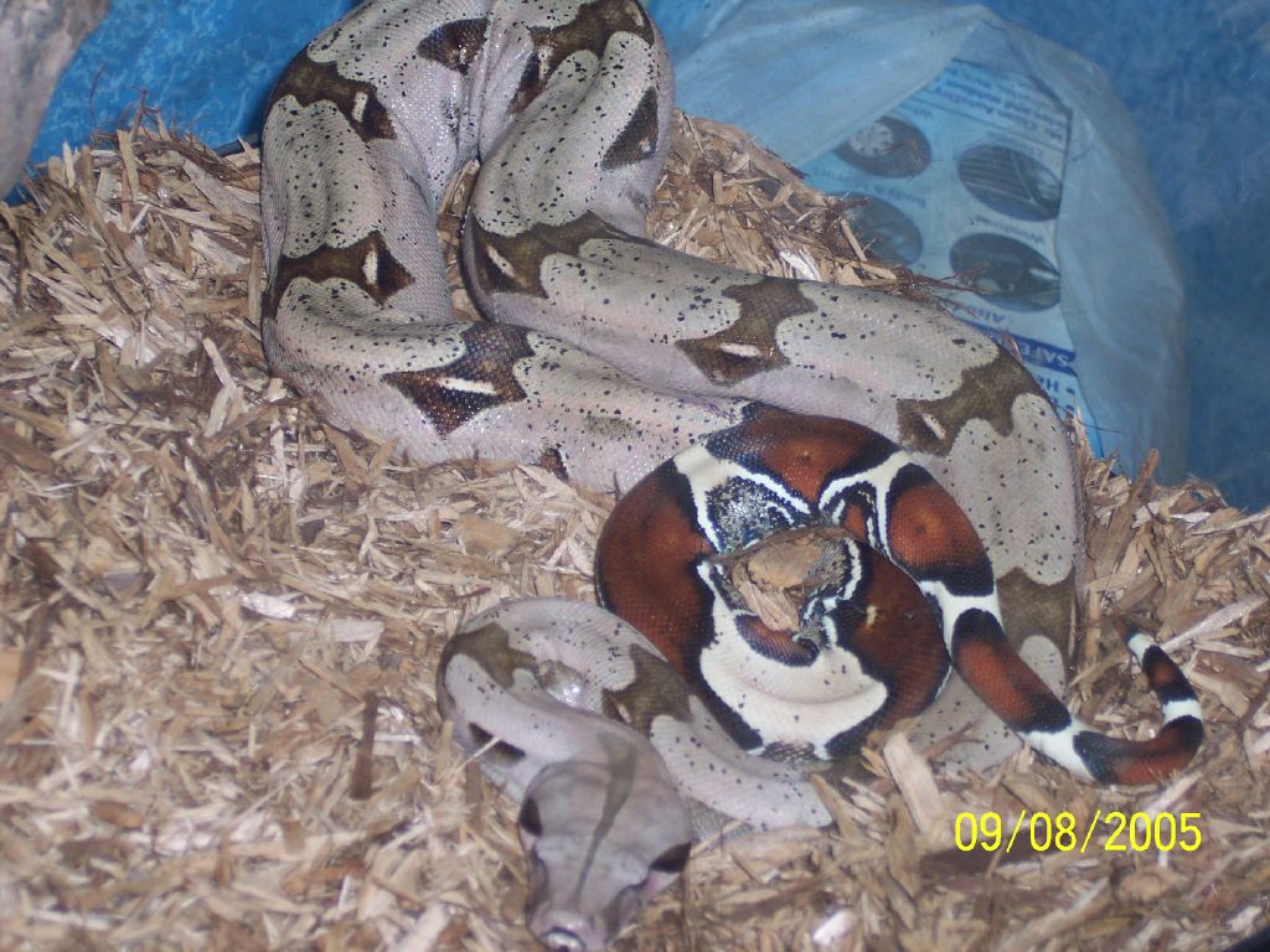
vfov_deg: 12.7
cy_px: 476
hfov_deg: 16.8
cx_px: 635
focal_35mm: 117
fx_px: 4293
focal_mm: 24
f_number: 4.8
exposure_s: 1/125
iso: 100
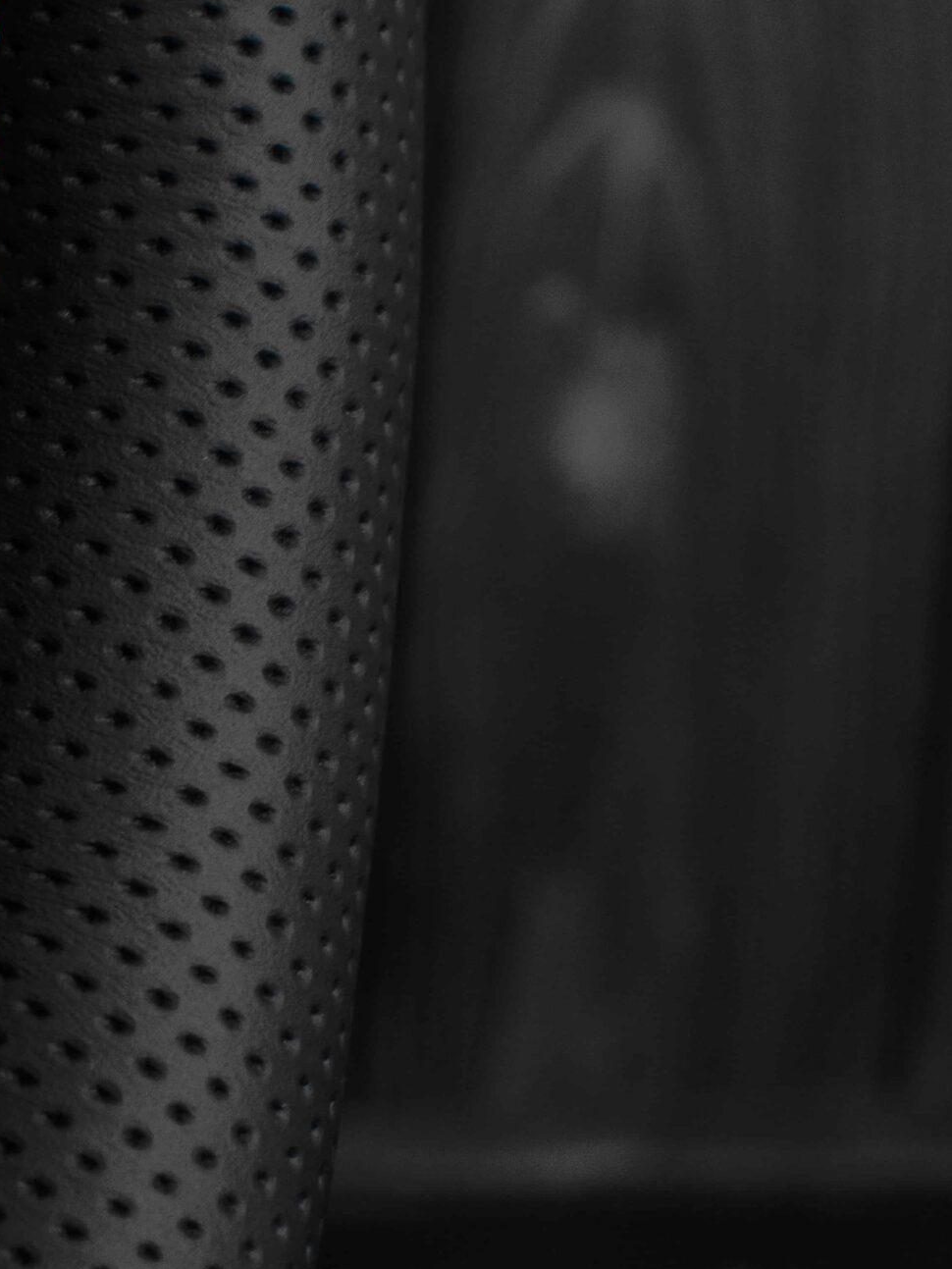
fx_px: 3665
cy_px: 822
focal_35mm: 100
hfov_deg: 14.4
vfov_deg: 19.6
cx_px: -121
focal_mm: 35
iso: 500
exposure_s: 1/125
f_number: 6.3
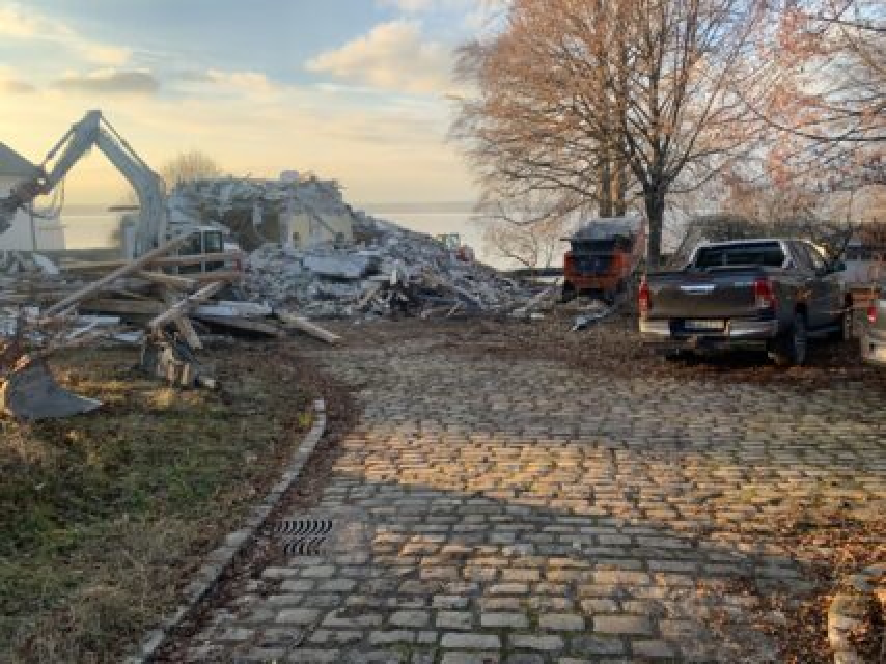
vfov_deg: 53.0
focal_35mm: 26
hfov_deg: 67.3
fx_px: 665
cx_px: 443
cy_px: 332
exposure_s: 1/278
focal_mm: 4.25
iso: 25
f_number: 1.8
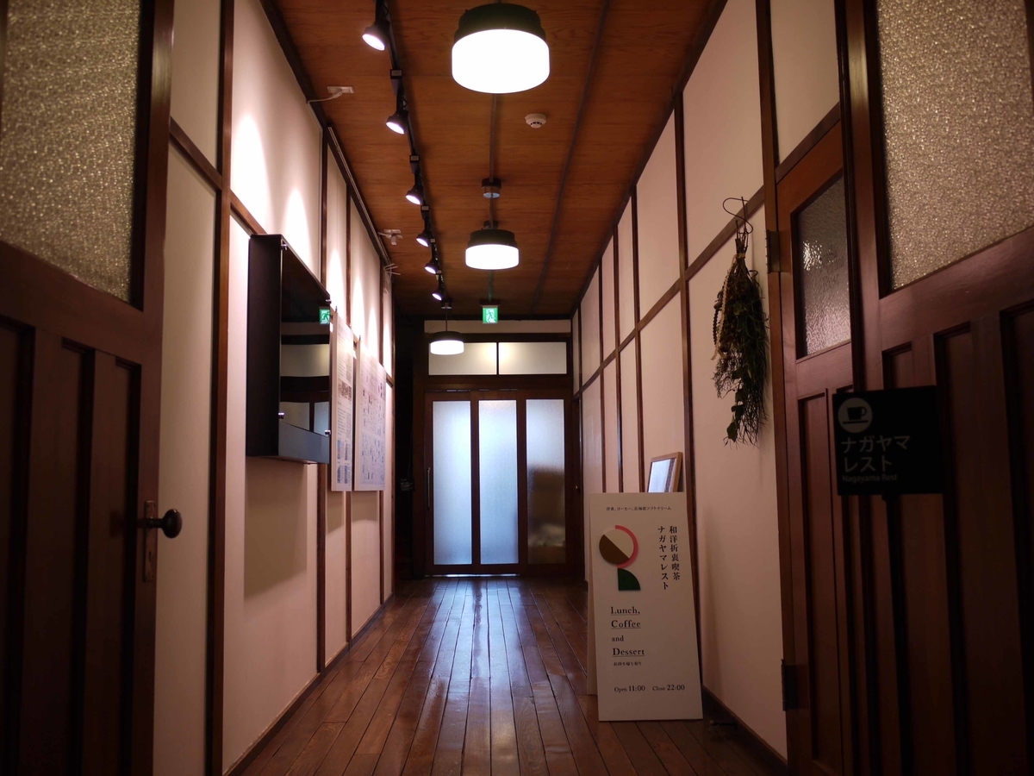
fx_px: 1016
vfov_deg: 41.8
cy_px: 388
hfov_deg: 54.0
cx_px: 517
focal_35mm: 34
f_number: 3.8
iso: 100
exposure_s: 1/30
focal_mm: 17
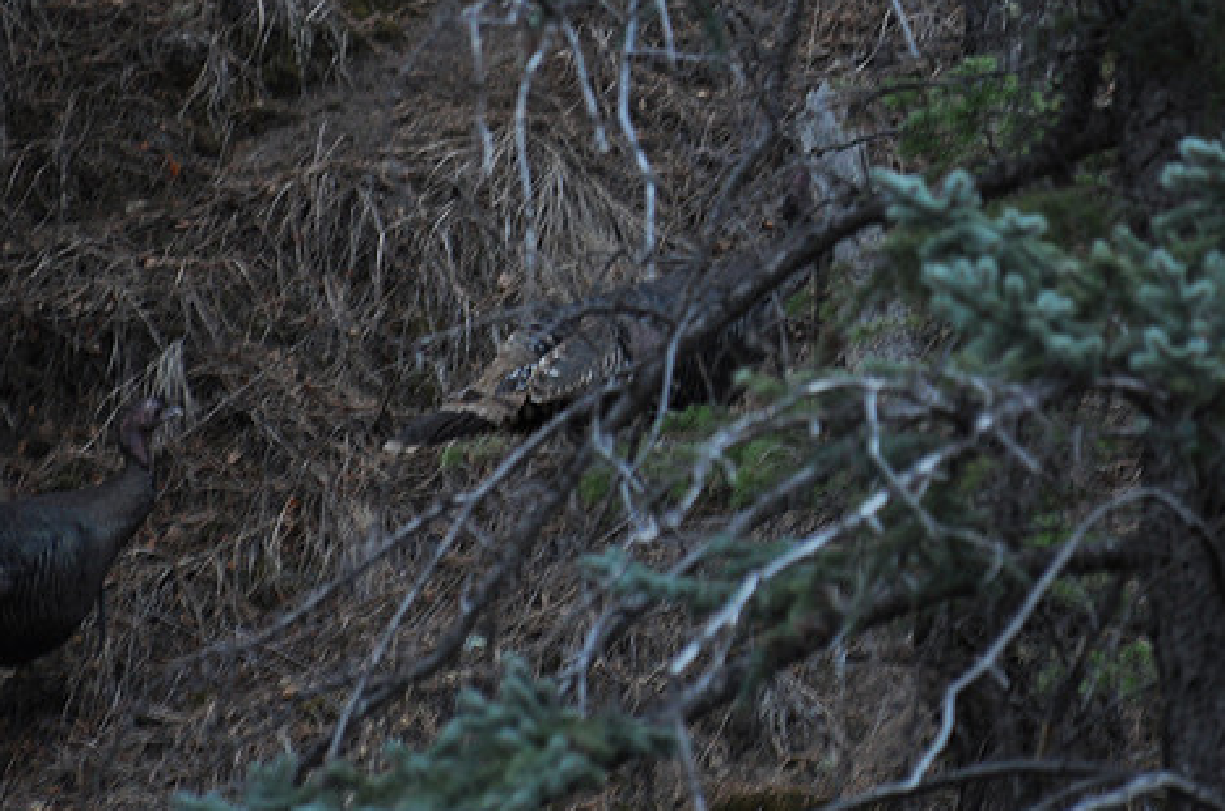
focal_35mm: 558
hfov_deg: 3.7
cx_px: 610
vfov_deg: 2.5
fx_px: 18949
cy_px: 365
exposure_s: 1/60
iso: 800
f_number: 6.3
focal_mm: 300
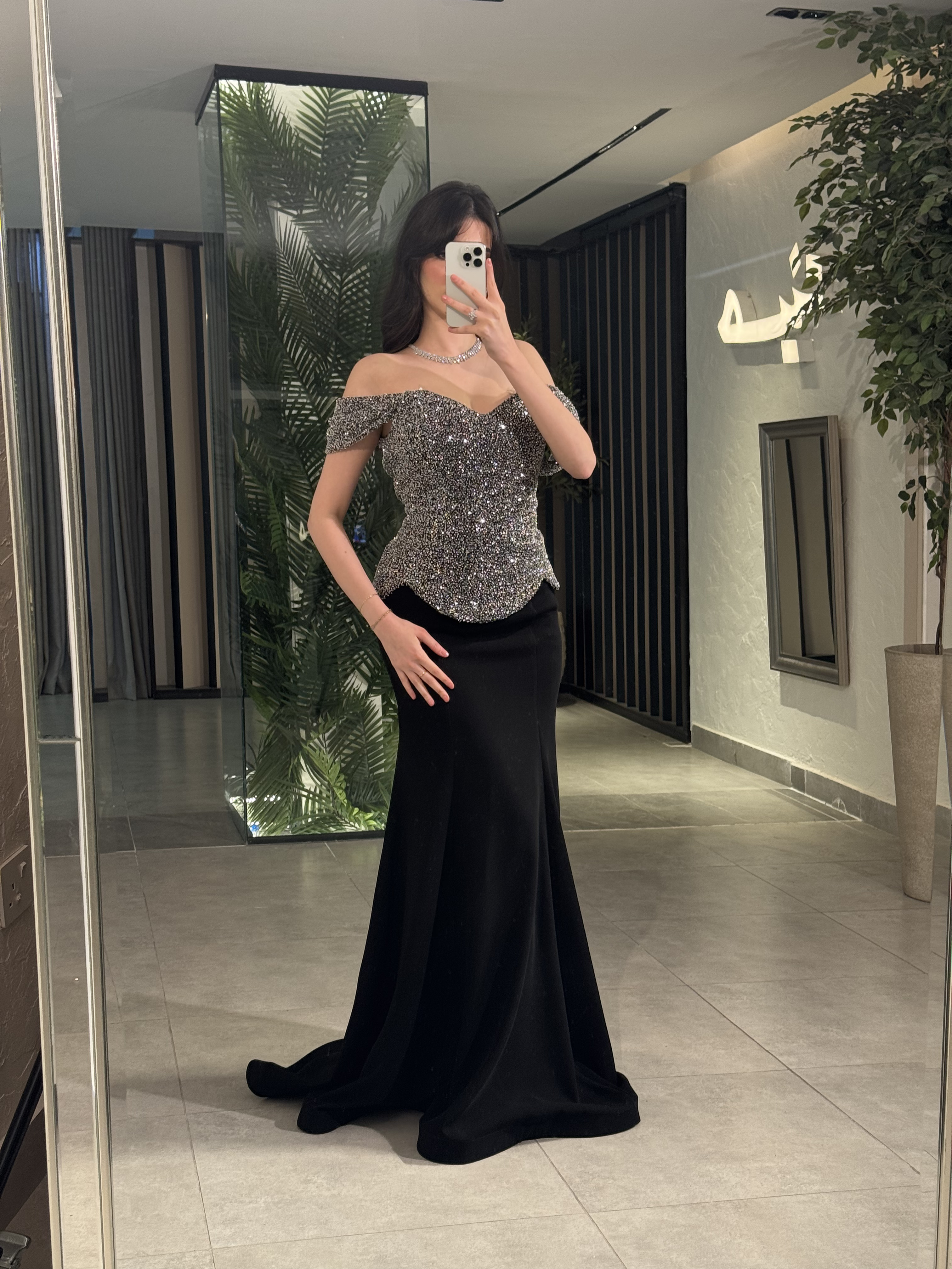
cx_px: 476
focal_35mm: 48
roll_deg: +0.3
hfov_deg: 30.3
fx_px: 1760
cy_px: 634
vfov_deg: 39.7
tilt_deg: -17.0
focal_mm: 6.76
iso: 64
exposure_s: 1/60
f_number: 1.78
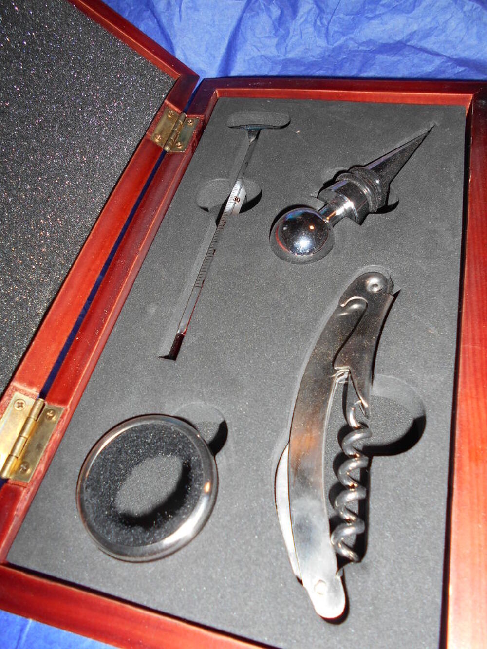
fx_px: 488
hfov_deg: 53.1
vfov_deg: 67.3
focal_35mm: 26
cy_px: 324
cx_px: 244
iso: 80
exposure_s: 1/25
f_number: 3.2
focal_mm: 4.6
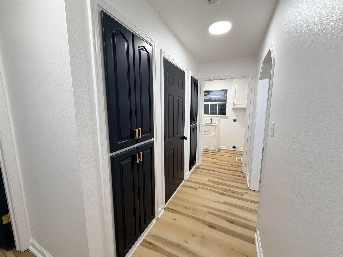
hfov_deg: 102.1
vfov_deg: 85.7
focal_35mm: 14
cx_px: 172
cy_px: 128
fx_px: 139
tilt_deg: -8.5
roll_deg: +0.4
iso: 200
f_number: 2.2
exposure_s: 1/120
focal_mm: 2.22
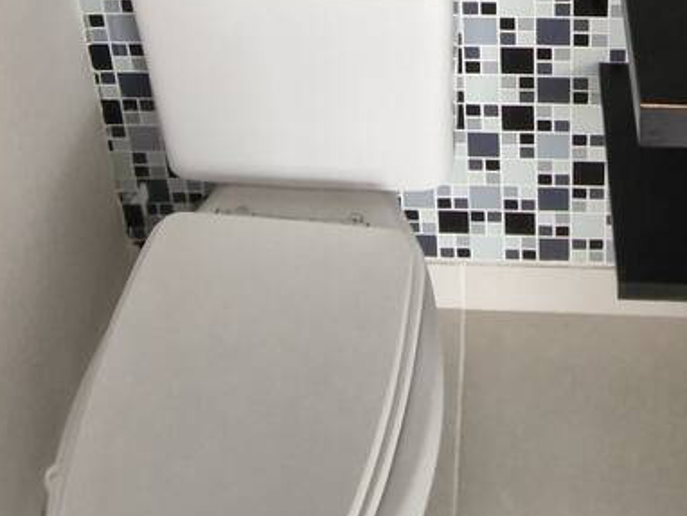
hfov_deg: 38.4
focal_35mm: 49
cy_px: -345
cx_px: 468
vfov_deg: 22.0
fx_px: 973
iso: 400
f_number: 2.2
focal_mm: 1.74
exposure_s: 1/60
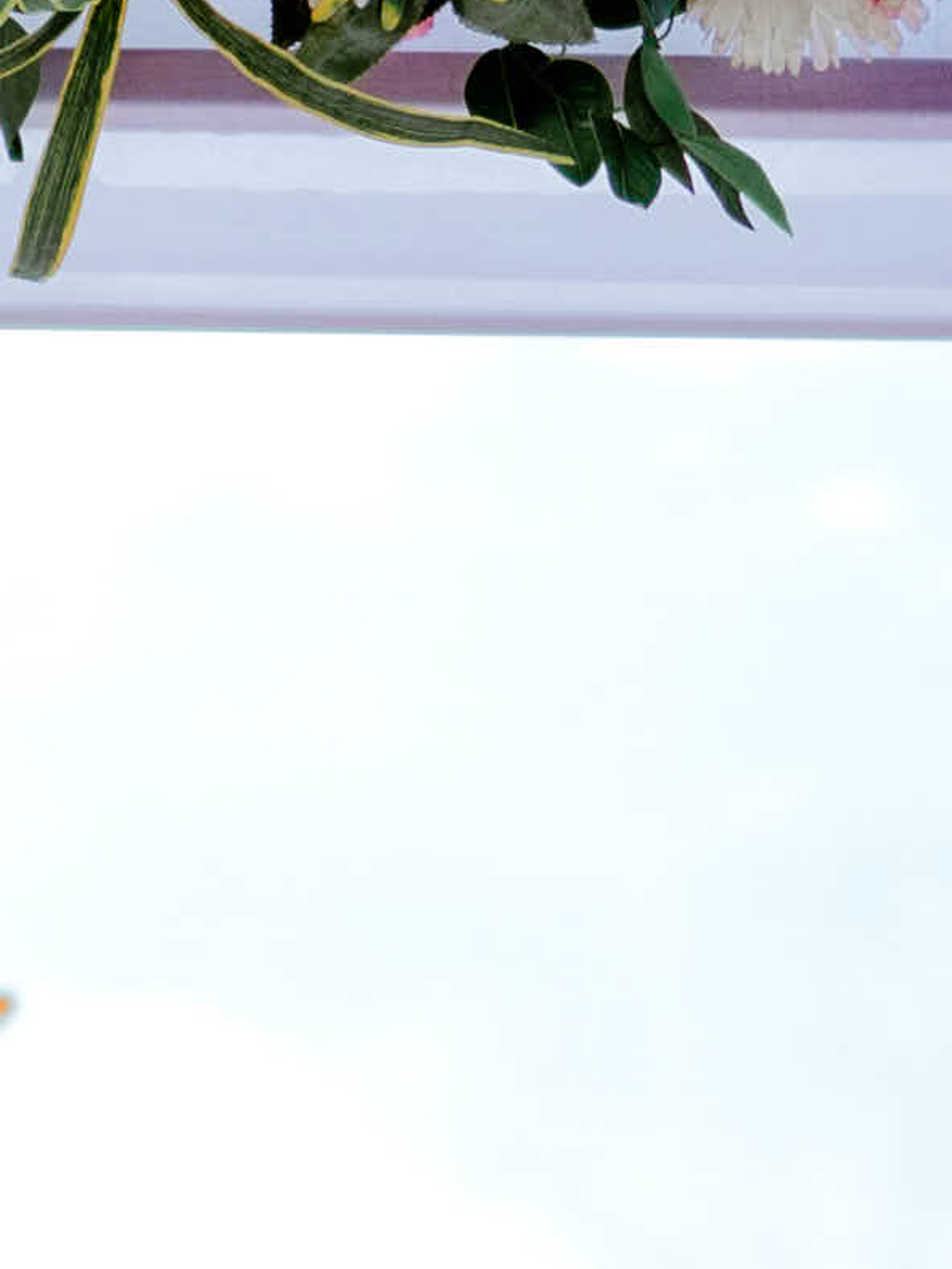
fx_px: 9385
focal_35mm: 256
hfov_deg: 5.7
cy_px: 491
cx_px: -489
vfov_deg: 7.7
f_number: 1.4
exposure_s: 1/4000
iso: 64
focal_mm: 35
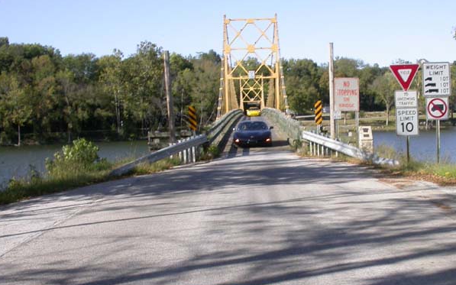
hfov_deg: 37.2
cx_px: 299
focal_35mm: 54
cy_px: 191
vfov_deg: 23.9
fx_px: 671
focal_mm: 7.85
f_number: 6.7
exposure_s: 1/240
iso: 100
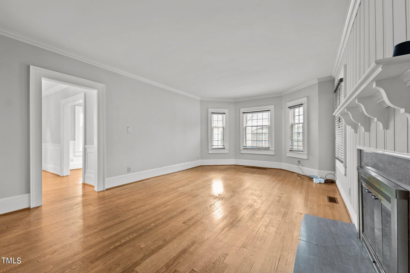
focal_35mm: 14
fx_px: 159
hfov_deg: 104.3
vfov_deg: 81.2
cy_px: 136
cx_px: 205
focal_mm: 14
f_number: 7.1
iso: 200
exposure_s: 1.6
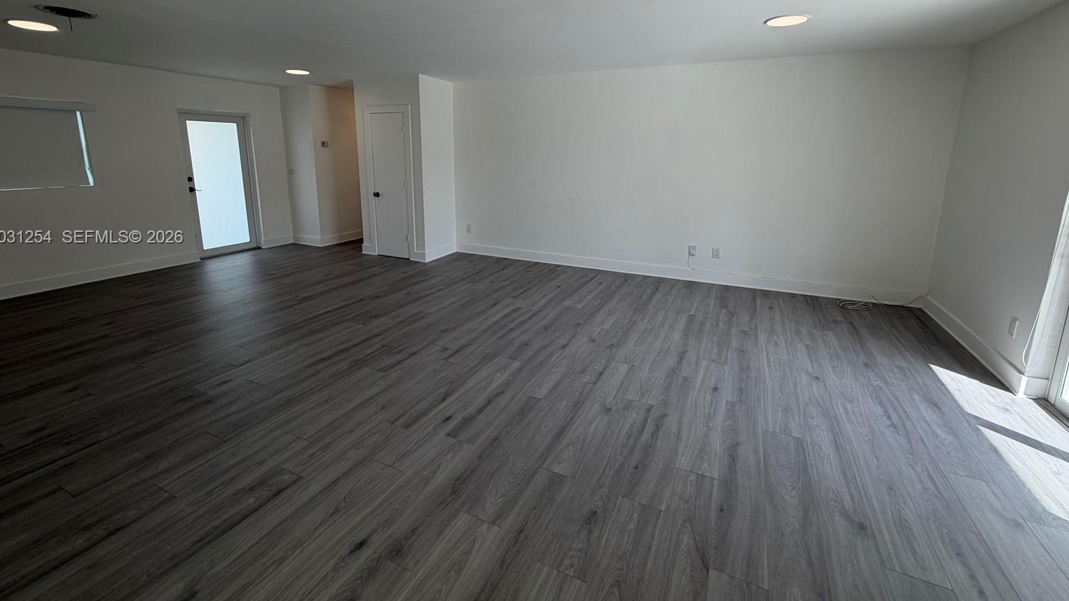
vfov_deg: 66.4
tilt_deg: -11.4
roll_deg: -0.3
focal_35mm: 16
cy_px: 238
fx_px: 454
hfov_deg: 99.4
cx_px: 526
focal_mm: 2.22
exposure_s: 1/120
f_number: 2.2
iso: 40
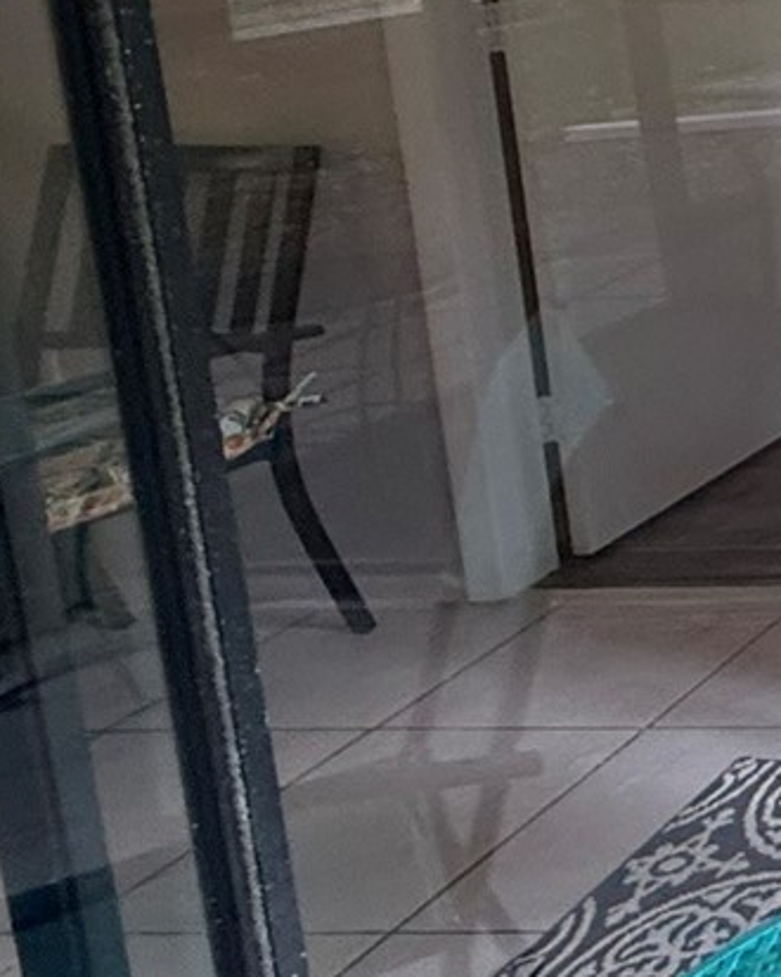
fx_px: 1532
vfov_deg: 32.4
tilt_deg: -7.7
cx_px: 1827
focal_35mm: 53
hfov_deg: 15.7
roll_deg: +0.1
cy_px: -9
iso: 200
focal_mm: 2.22
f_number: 2.2
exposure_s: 1/60
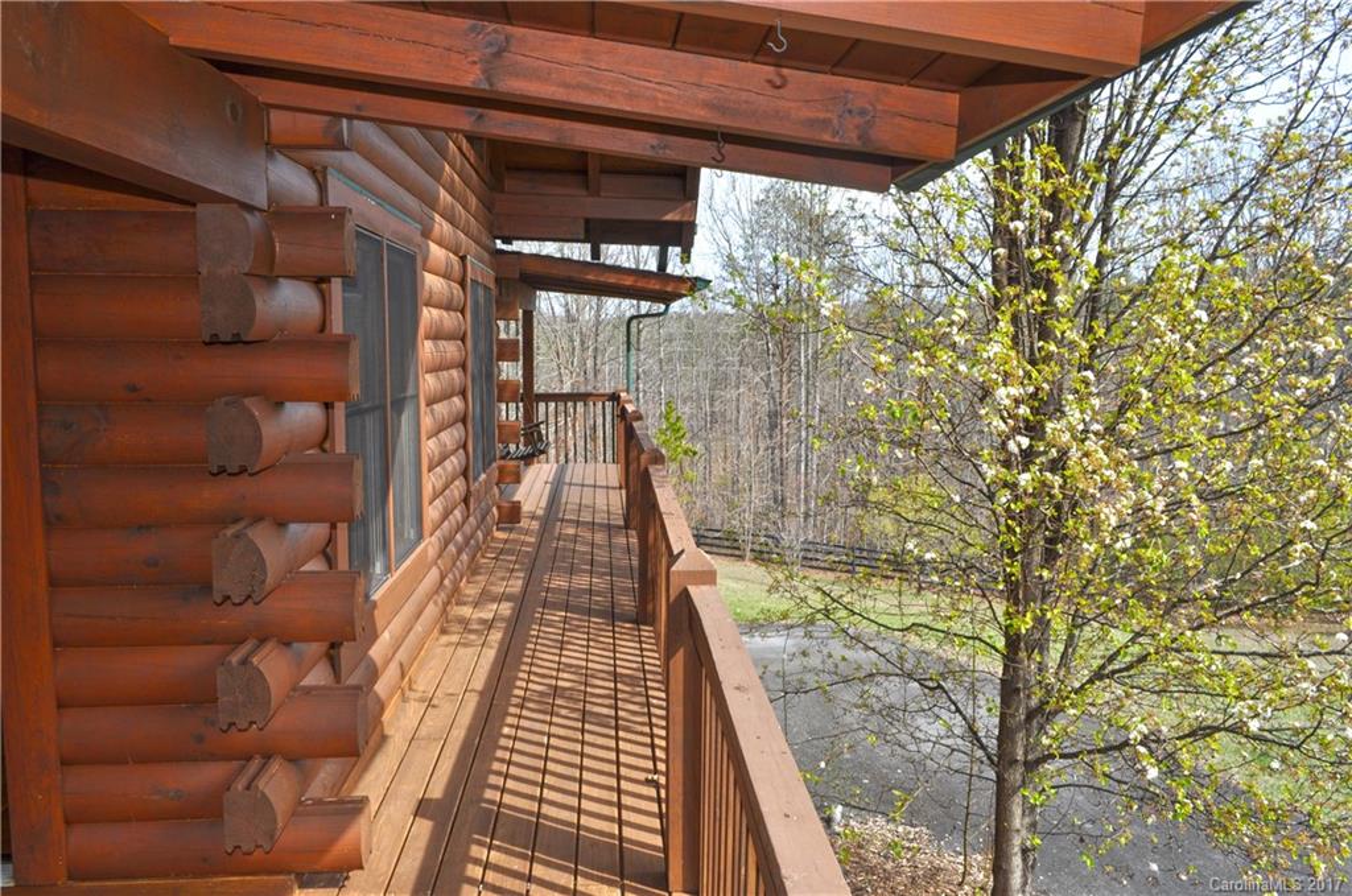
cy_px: 448
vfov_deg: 47.8
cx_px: 676
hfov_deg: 67.5
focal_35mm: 27
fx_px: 1012
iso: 200
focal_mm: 18
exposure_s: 1/200
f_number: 10
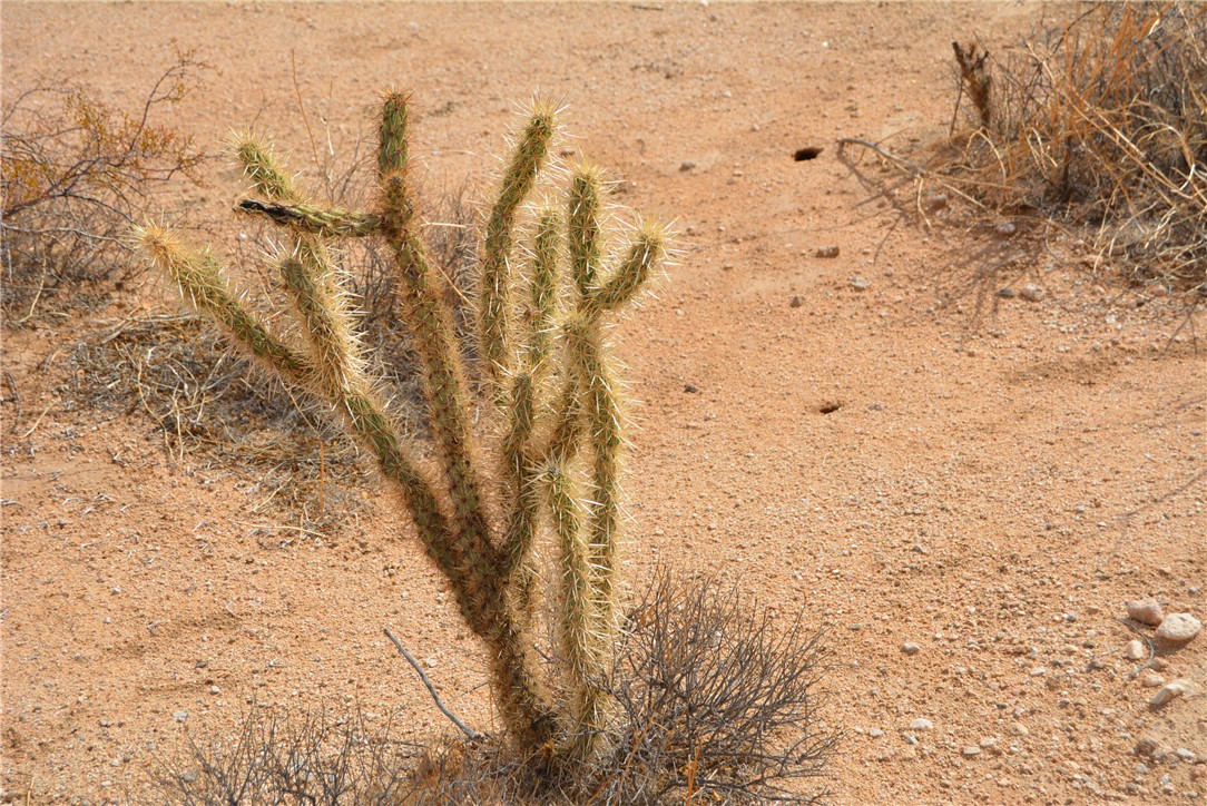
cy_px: 403
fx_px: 2264
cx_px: 604
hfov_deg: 29.8
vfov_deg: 20.2
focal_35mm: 68
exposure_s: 1/2000
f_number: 7.1
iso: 400
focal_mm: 45
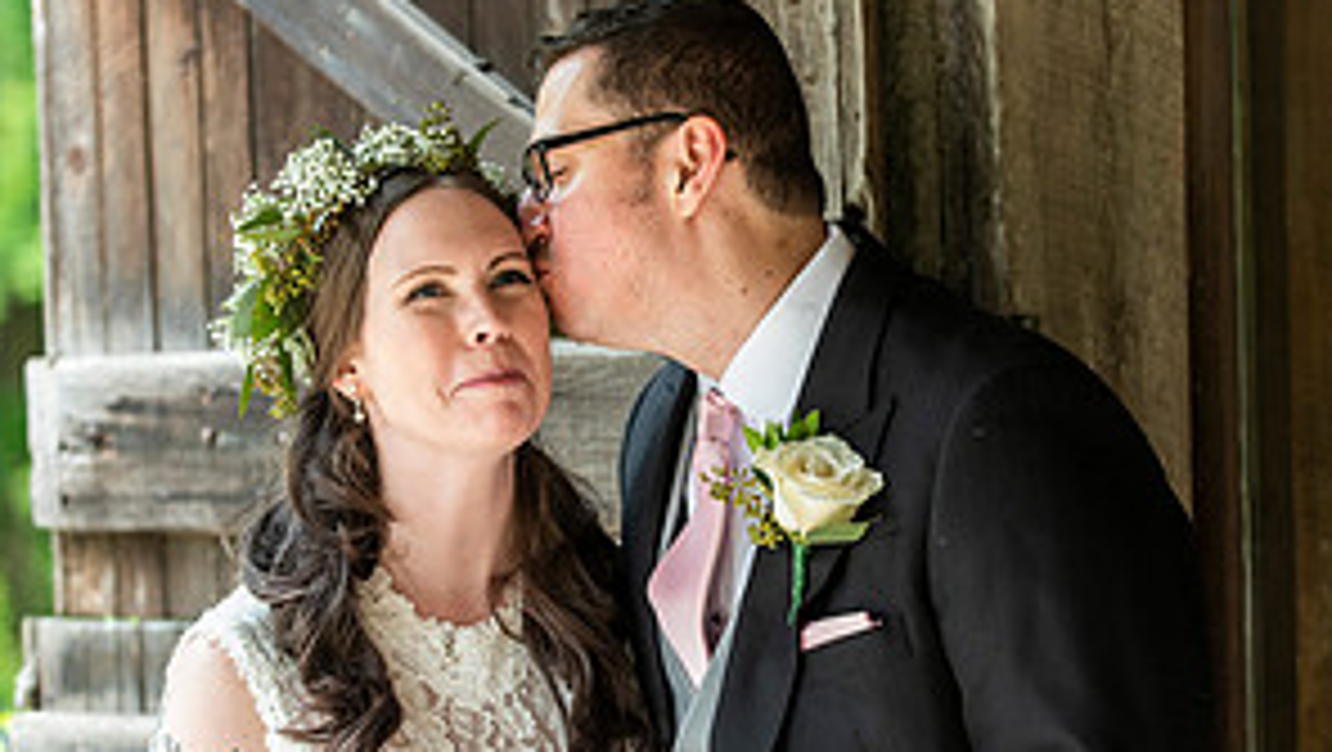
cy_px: 410
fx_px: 5514
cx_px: 670
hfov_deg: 13.8
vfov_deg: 7.8
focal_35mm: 156
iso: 640
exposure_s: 1/400
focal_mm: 98
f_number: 2.8
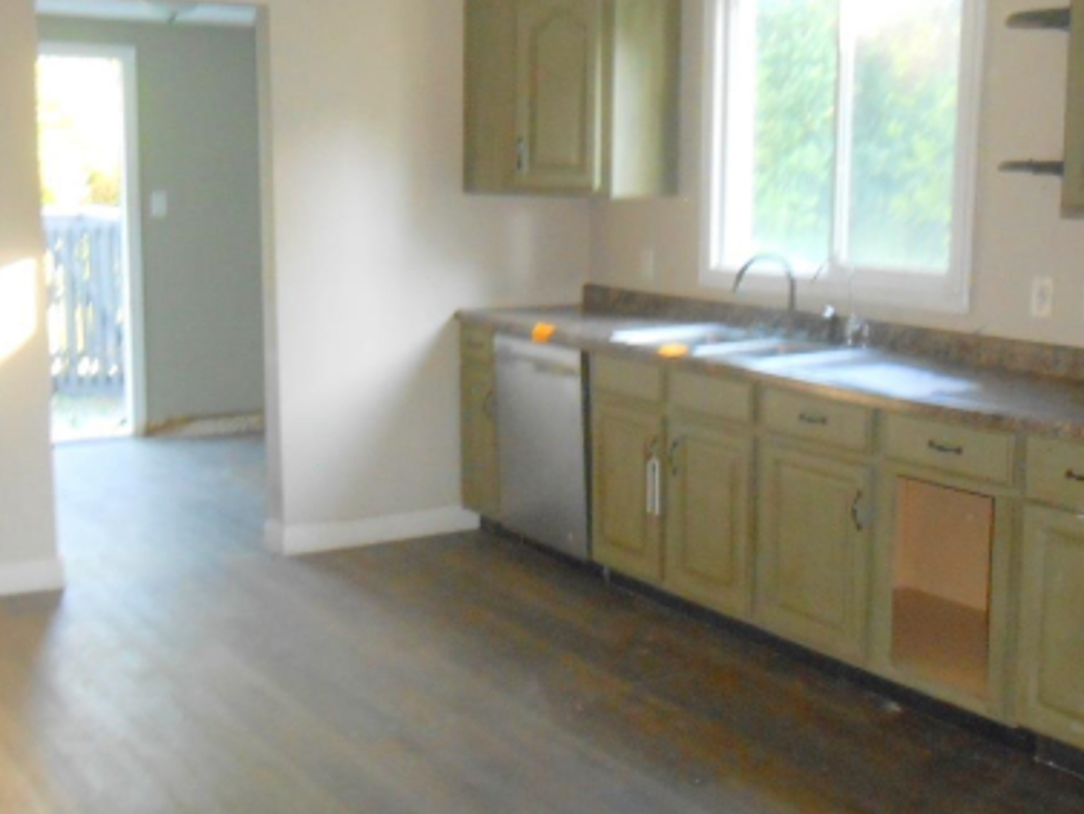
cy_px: 408
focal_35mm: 46
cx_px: 559
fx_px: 1441
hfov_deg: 41.2
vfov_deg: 31.5
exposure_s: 1/25
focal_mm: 4.6
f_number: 3.5
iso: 320
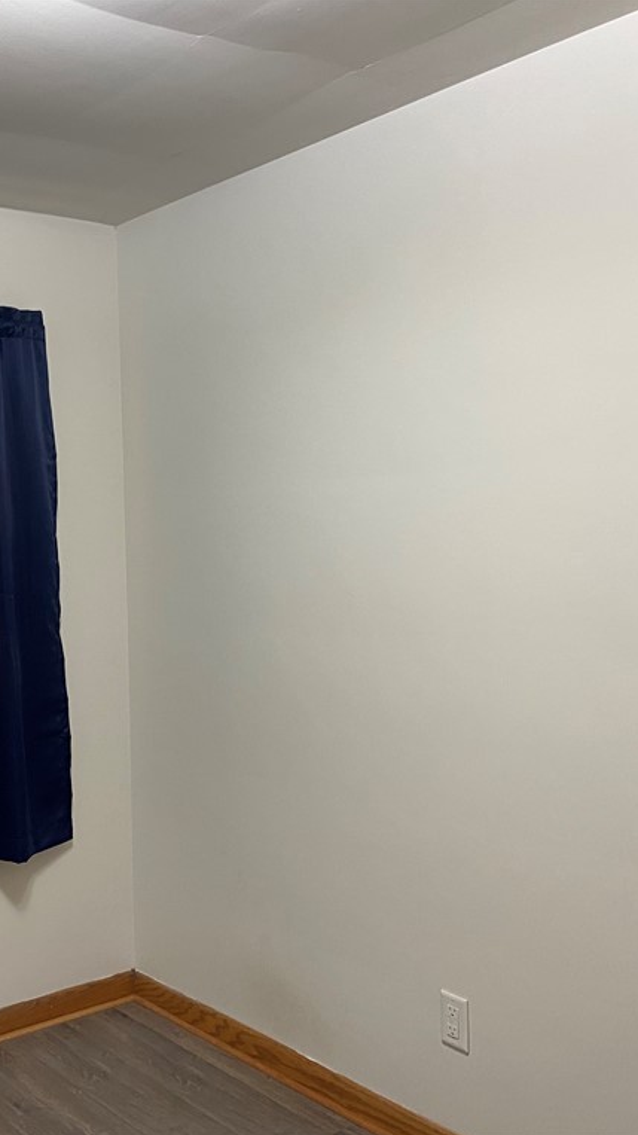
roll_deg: +0.8
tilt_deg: -1.9
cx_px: 131
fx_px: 1143
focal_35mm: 38
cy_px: 568
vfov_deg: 52.8
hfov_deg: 30.5
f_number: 1.8
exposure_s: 1/60
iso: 160
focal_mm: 4.25
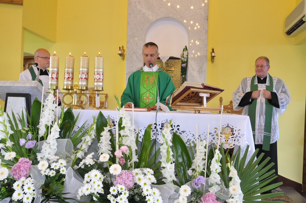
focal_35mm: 36
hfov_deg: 53.2
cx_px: 153
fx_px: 306
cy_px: 102
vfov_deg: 36.8
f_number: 4.5
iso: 1250
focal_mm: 24
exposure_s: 1/50
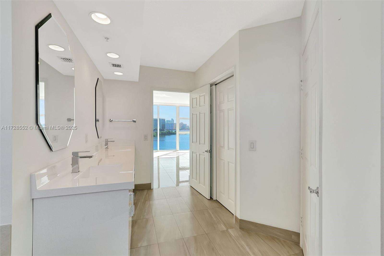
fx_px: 176
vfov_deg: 72.0
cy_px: 128
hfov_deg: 95.0
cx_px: 192
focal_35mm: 16
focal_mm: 16.5
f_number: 13
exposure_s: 1/60
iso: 640
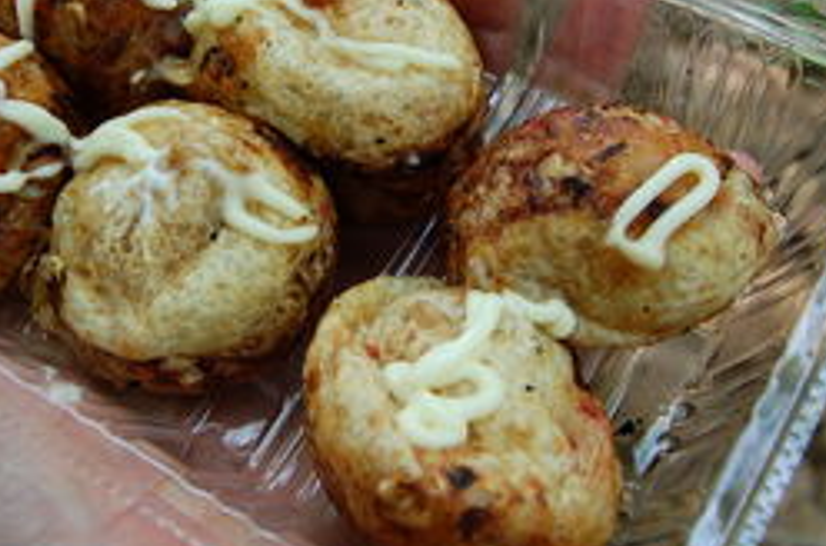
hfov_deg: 31.4
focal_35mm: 64
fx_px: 1465
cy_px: 141
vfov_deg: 21.0
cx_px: 340
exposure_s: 1/125
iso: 220
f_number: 5.6
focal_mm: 22
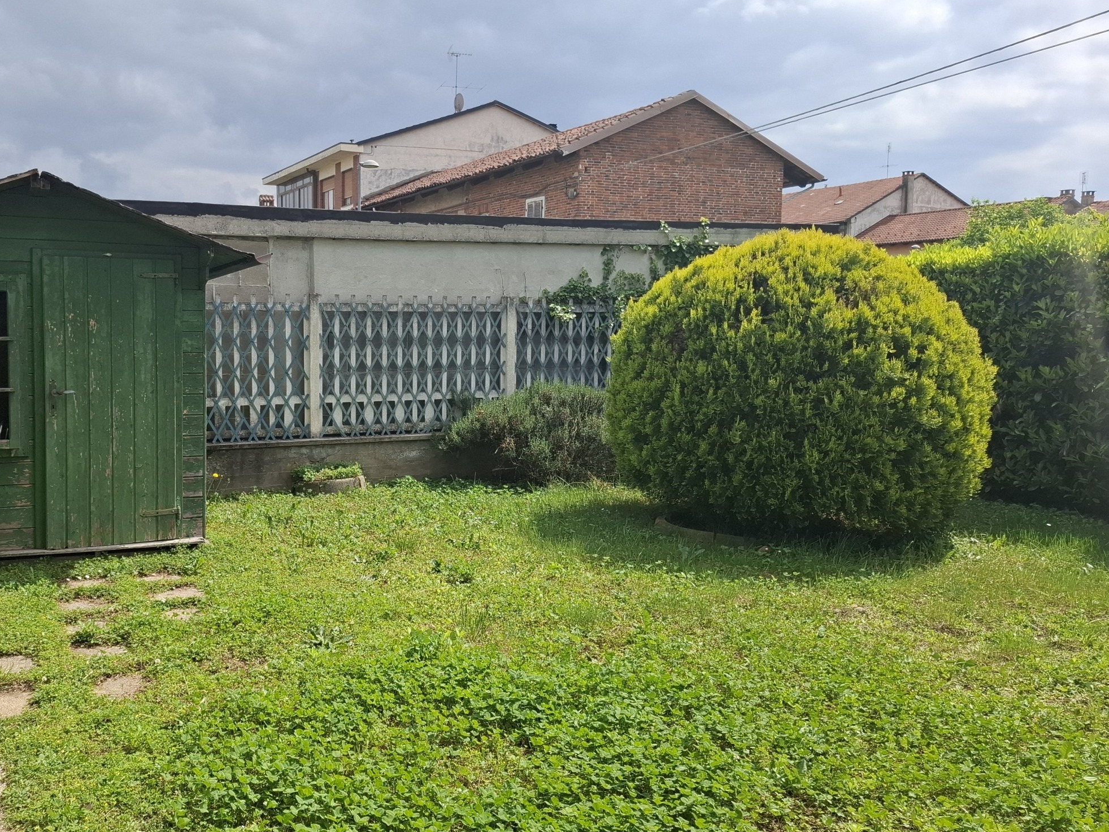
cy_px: 400
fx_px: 961
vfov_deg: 46.8
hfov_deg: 59.2
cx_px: 416
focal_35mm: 30
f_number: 1.8
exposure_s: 1/2045
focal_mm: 5.54
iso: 50
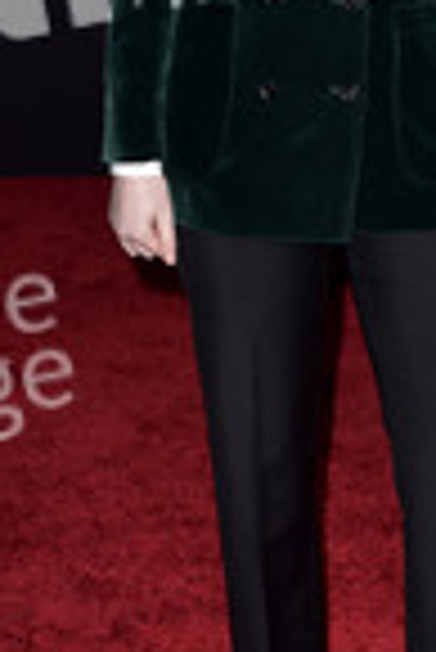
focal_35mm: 143
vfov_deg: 14.3
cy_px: 157
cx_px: 335
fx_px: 2591
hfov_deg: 9.6
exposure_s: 1/250
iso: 800
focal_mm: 52
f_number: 6.3
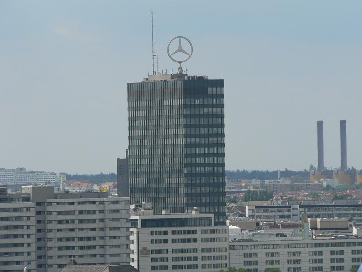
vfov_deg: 4.3
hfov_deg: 5.7
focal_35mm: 345
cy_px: 136
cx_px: 181
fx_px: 3608
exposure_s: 1/640
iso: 80
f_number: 5.6
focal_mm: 57.6
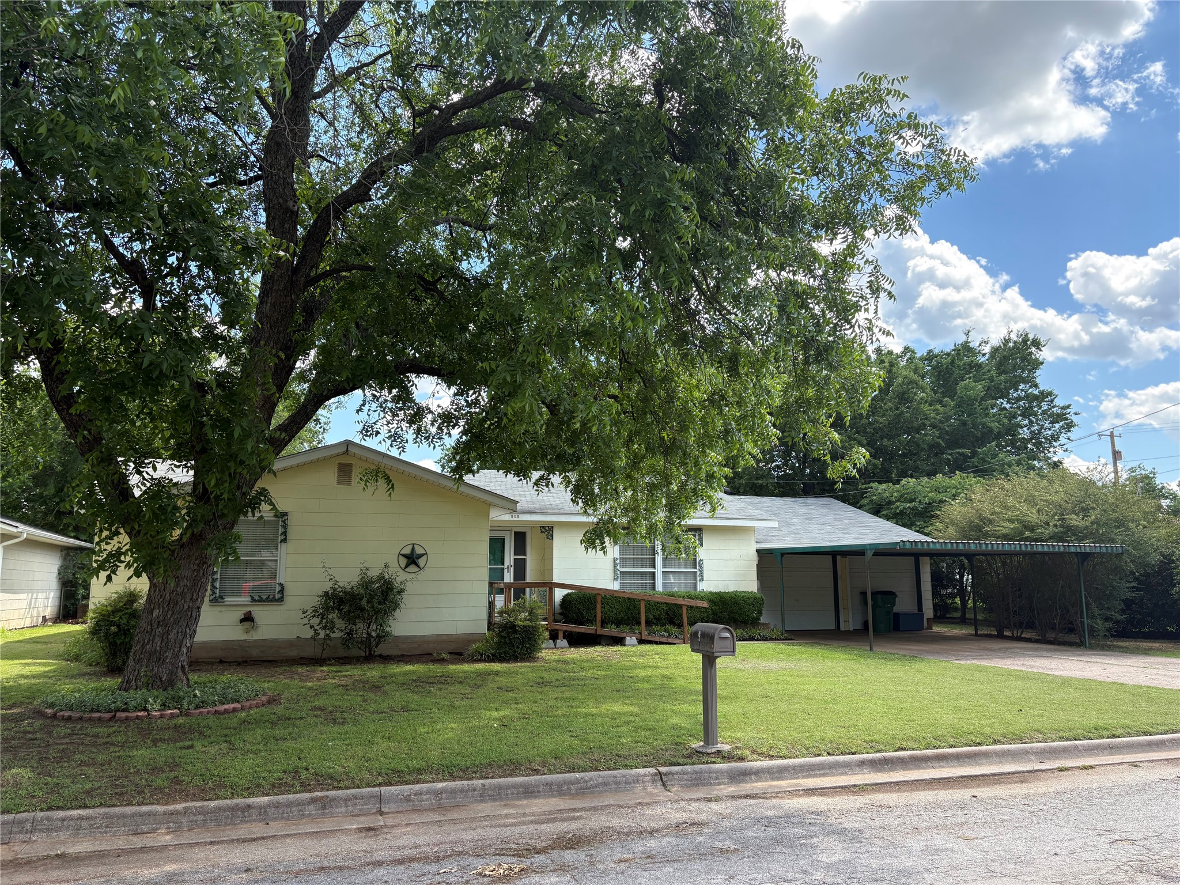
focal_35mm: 26
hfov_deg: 67.3
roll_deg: +0.1
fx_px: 886
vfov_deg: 53.1
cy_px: 442
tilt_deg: +8.6
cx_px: 590
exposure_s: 1/1099
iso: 64
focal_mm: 5.96
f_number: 1.6
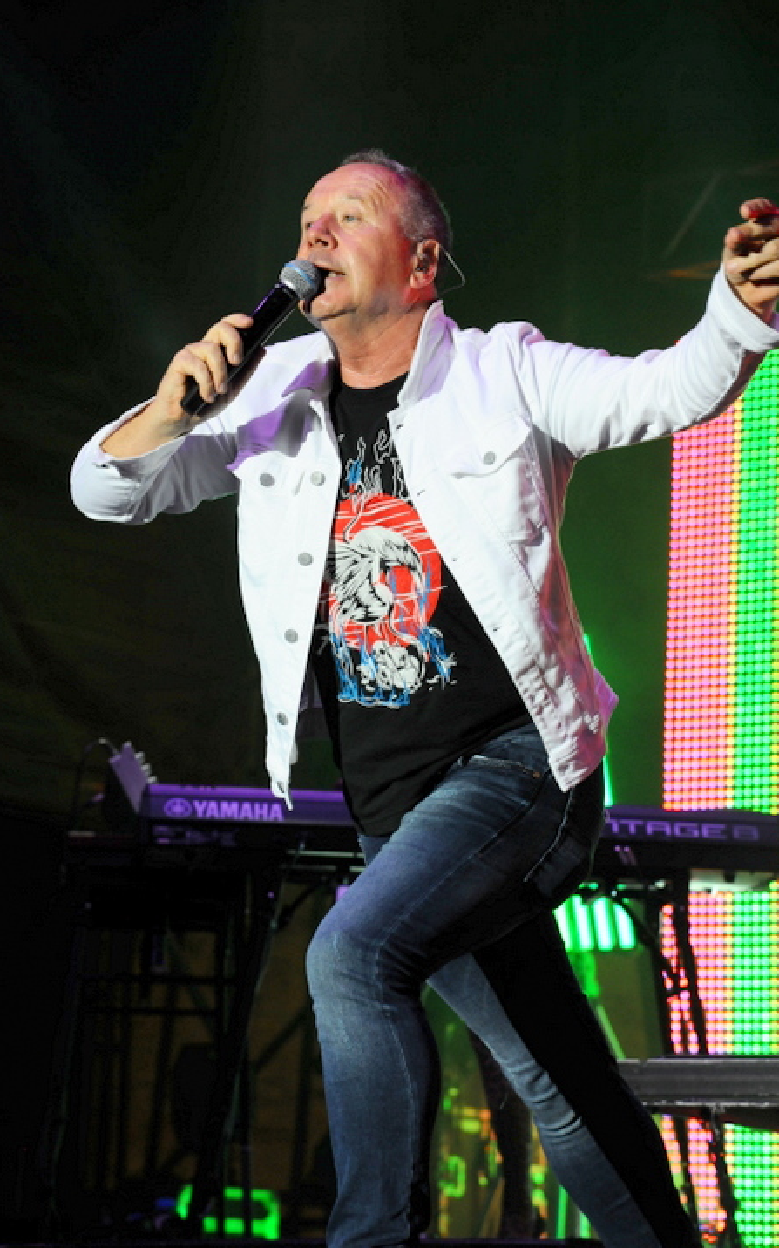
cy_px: 622
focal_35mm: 123
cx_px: 399
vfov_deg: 17.0
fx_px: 4181
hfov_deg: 10.6
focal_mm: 120
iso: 1600
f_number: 6.3
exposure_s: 1/125
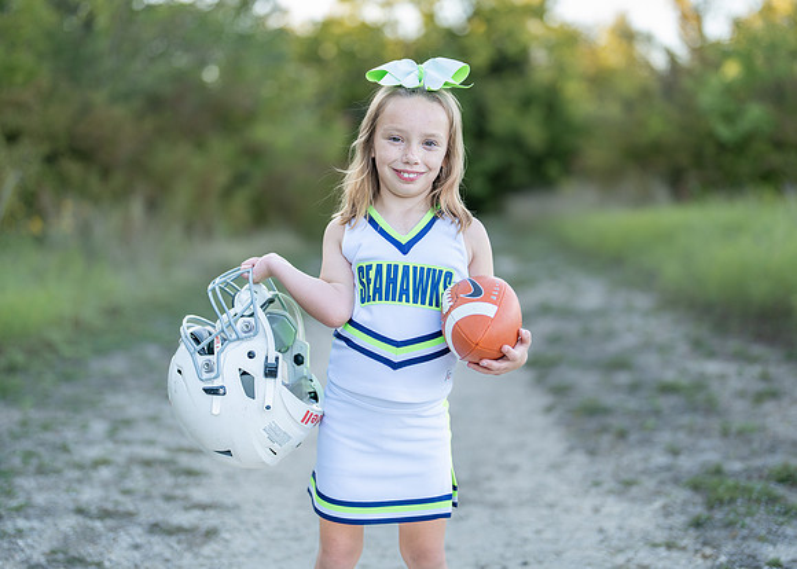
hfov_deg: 35.2
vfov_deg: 25.6
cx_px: 400
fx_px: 1254
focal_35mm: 55
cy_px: 281
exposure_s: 1/640
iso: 100
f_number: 1.2
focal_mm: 50
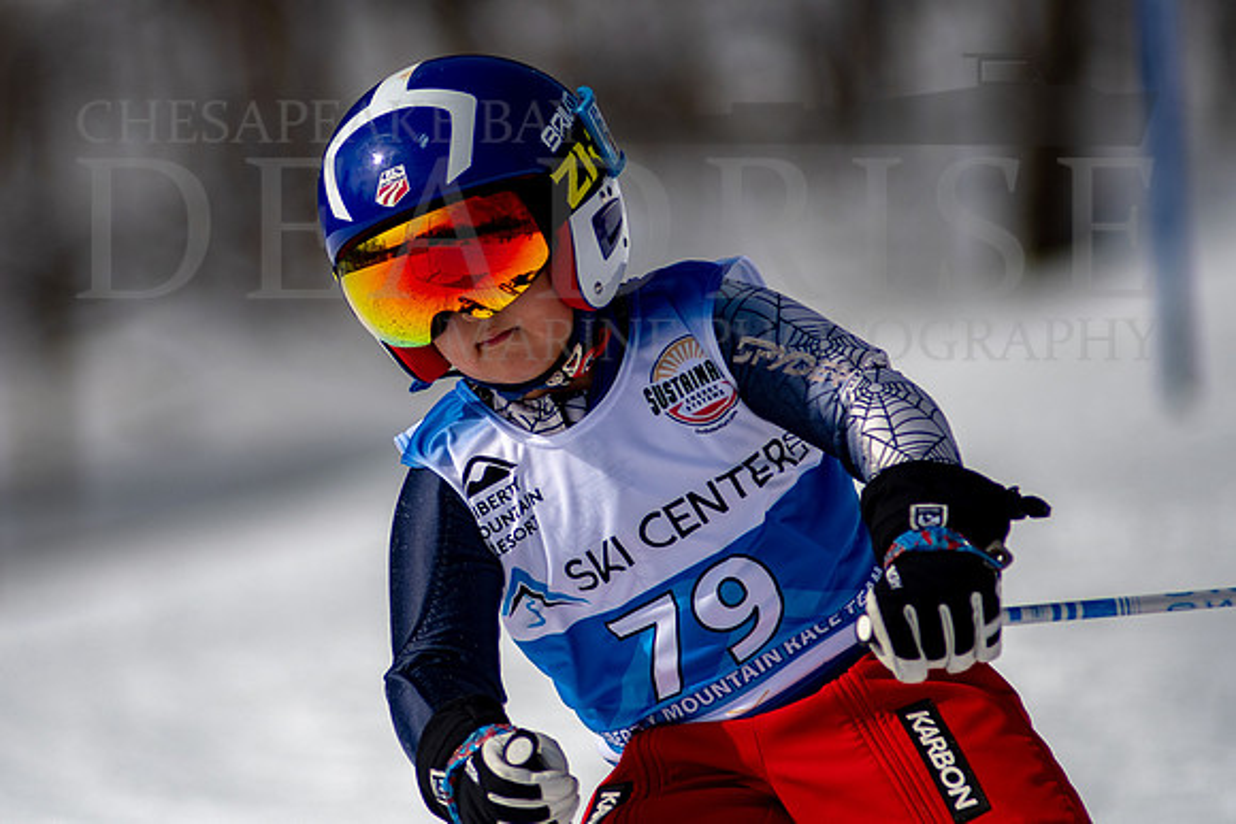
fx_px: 19556
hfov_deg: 3.6
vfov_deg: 2.4
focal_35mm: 569
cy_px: 303
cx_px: 454
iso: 100
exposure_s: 1/8000
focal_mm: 300
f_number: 2.8
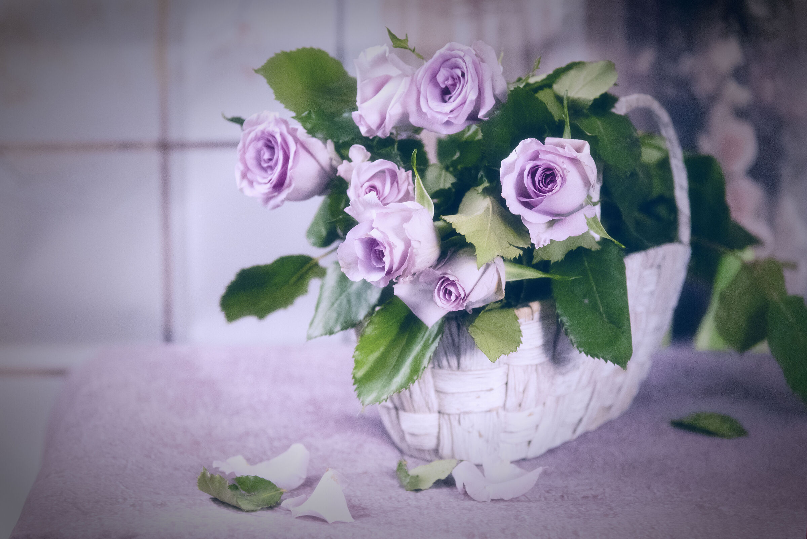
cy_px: 270
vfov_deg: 13.1
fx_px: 2354
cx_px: 404
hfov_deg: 19.4
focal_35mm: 105
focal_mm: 105
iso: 9000
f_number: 4
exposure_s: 1/4000
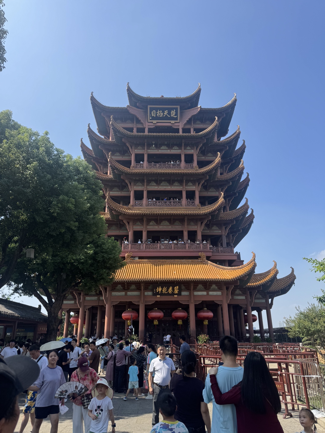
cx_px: 162
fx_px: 300
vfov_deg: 71.6
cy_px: 216
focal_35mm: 24
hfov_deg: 56.8
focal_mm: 6.76
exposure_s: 1/3247
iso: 80
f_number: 1.78
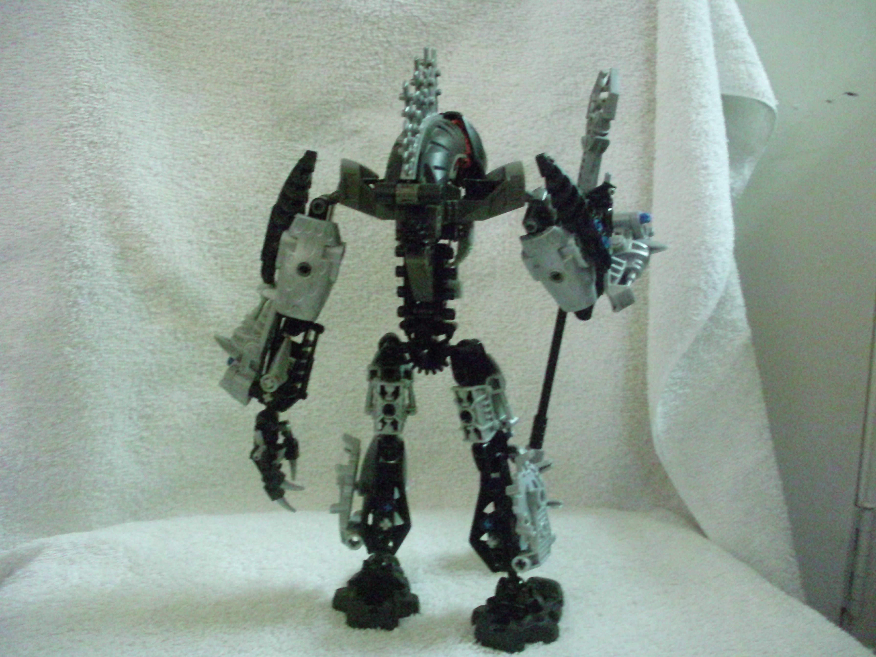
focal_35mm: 38
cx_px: 438
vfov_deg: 37.7
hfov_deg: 49.0
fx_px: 962
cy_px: 328
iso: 1600
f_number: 3.1
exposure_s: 1/23
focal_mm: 6.3
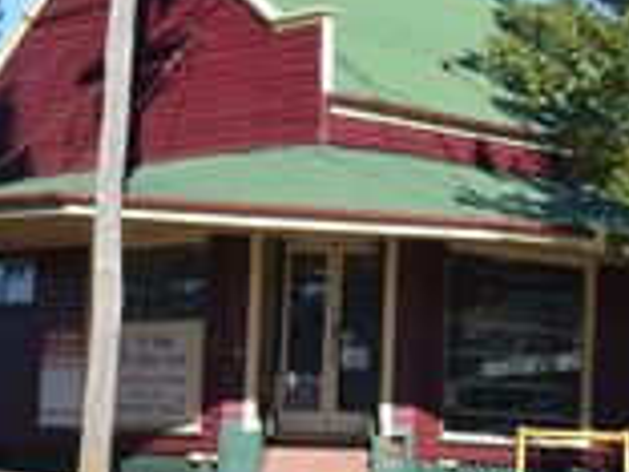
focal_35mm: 122
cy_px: 357
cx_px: 617
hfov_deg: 15.9
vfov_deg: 12.1
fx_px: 2217
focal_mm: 28
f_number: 7.1
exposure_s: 1/200
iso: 100
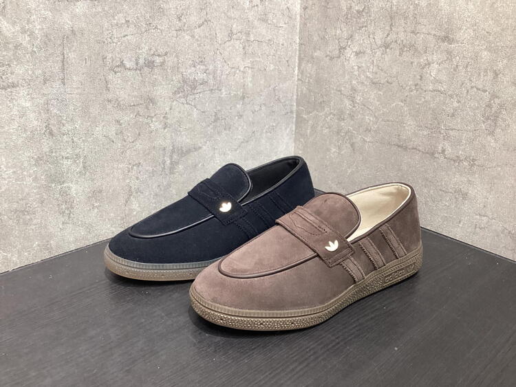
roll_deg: -0.9
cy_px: 194
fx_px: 462
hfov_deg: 58.3
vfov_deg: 45.5
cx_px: 258
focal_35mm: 31
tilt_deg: -22.3
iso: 125
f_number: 2.4
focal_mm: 3.3
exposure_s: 1/60
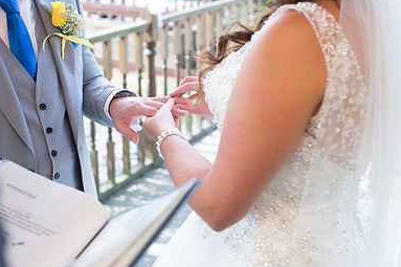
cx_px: 180
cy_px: 95
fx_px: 590
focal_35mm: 53
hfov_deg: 37.5
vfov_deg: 25.4
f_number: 2.8
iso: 100
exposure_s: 1/250
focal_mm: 35
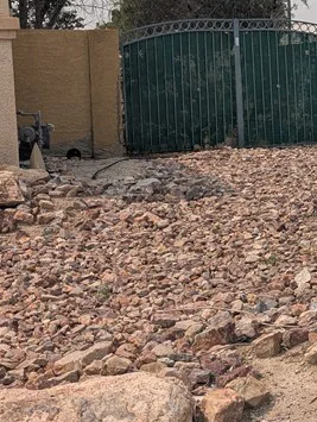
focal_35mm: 69
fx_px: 841
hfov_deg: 20.1
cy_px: 178
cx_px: 371
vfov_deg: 28.1
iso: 20
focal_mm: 6.9
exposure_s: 1/1110
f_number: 1.68
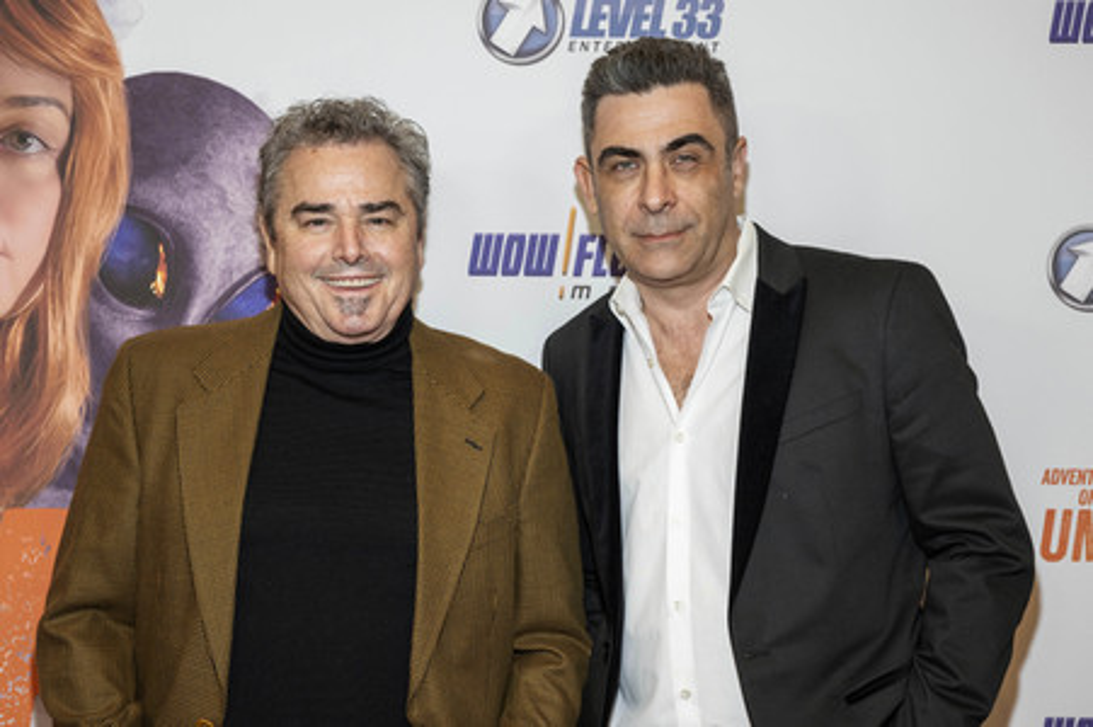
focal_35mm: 44
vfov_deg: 30.5
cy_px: 364
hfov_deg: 44.5
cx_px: 546
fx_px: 1335
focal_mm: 44
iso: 800
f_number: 5.6
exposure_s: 1/200
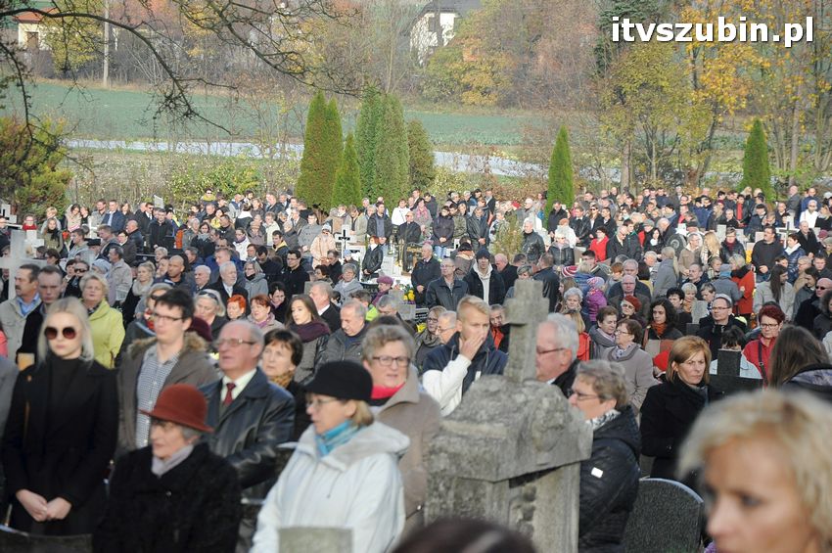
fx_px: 3636
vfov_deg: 8.7
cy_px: 276
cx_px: 416
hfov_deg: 13.1
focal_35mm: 158
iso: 800
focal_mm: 105
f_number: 7.1
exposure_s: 1/800
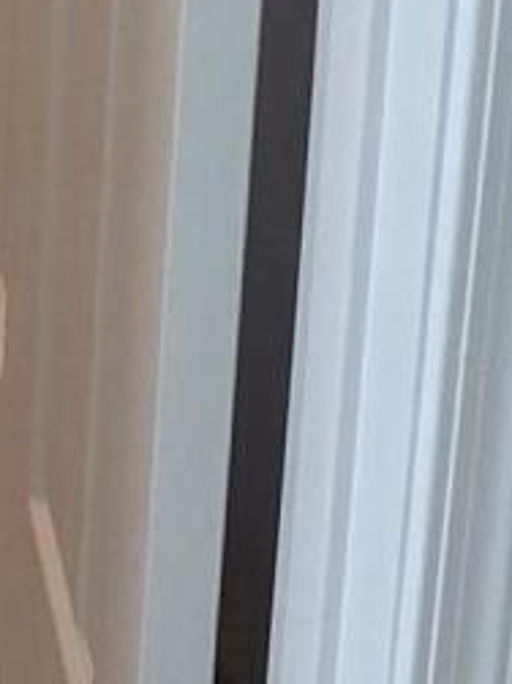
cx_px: -455
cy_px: -842
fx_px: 4086
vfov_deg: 8.8
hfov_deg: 7.0
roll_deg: -0.9
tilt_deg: -18.8
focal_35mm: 207
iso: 64
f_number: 1.8
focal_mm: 4.25
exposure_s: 1/120
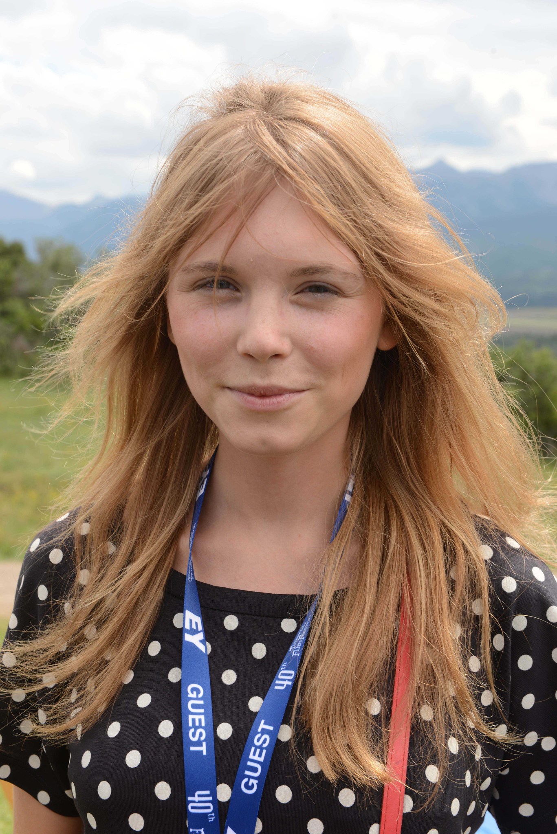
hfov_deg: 22.6
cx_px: 278
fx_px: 1391
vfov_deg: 33.4
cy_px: 417
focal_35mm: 60
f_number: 10
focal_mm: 60
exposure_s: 1/125
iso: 200
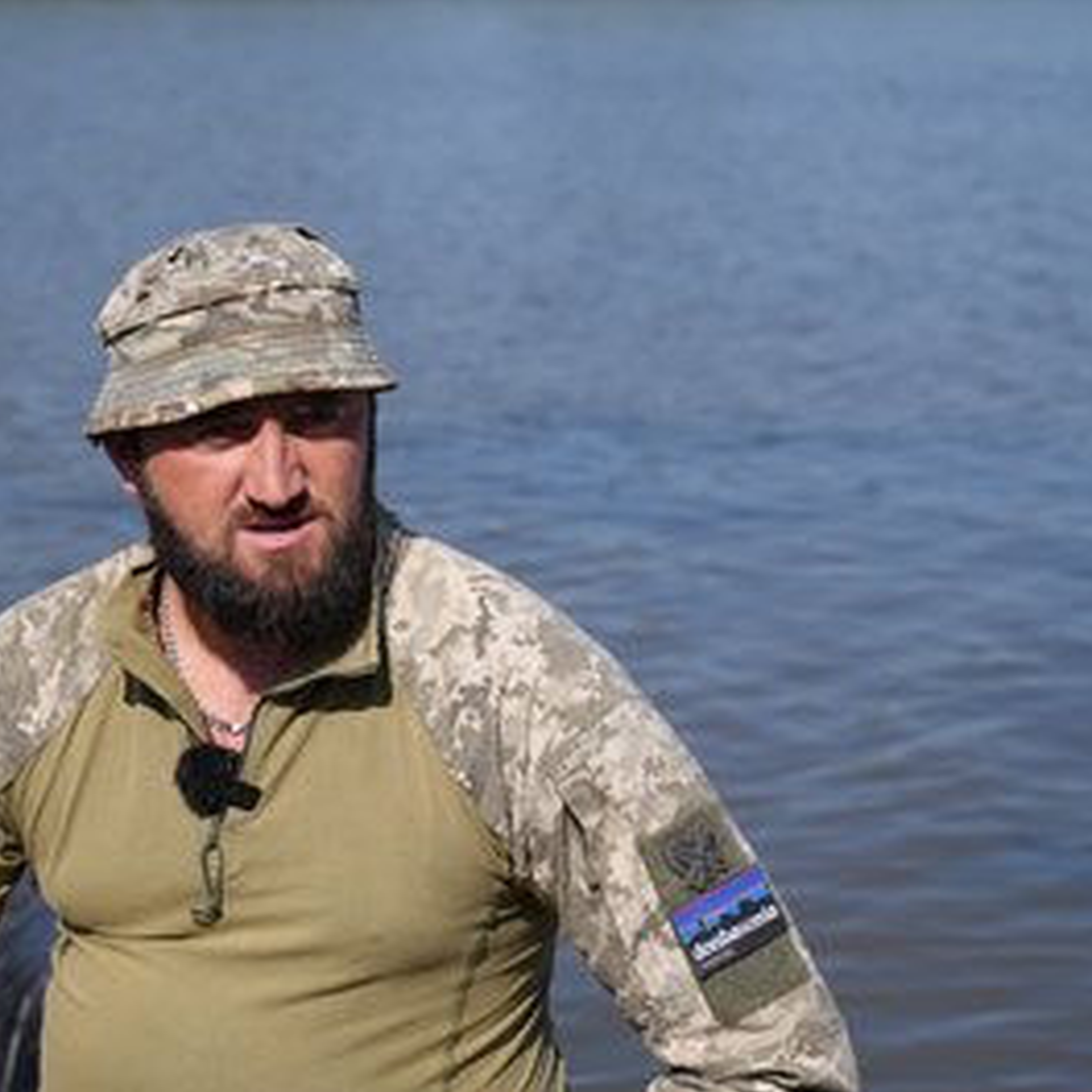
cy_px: 548
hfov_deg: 19.2
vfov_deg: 19.3
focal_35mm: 90
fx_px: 3212
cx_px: 343
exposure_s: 1/640
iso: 80
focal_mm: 70
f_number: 4.5
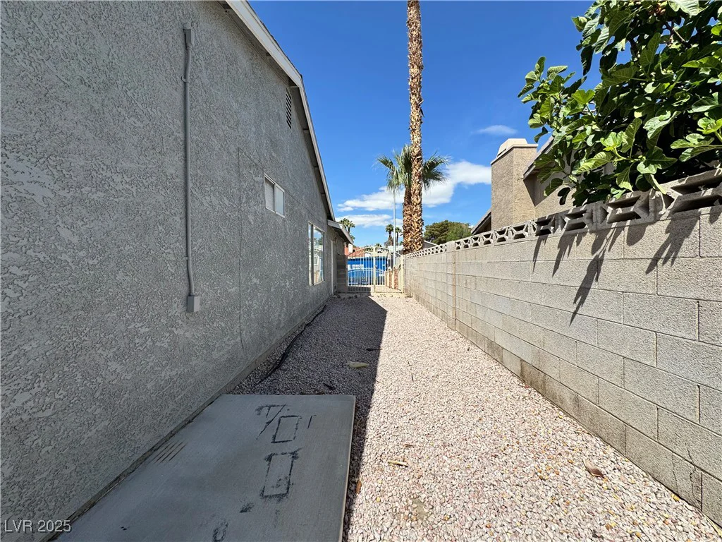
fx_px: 292
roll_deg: +0.5
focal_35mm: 14
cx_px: 361
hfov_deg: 102.1
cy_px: 271
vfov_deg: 85.7
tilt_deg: -1.4
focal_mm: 2.22
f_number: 2.2
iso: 50
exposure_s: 1/2674
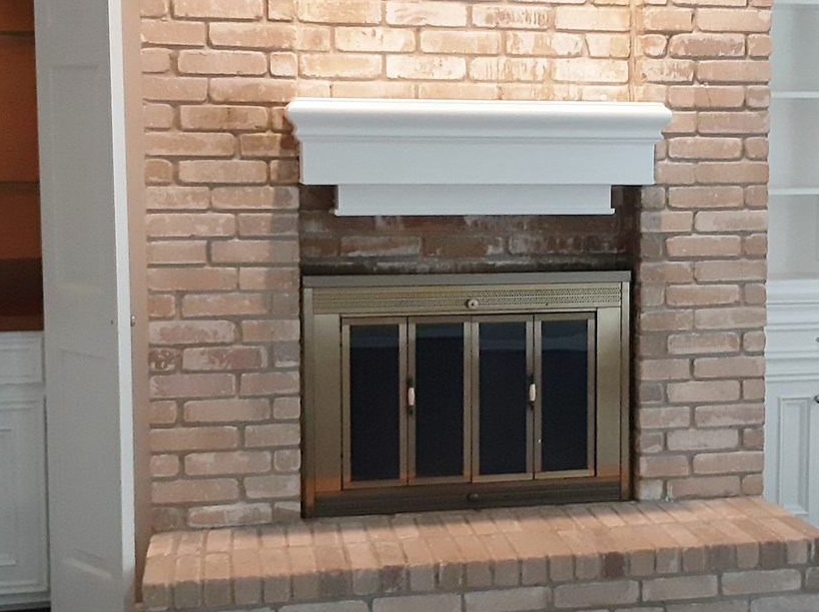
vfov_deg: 22.5
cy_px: 293
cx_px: 602
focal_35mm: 65
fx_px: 1536
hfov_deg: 29.4
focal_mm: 3.93
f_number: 1.7
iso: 40
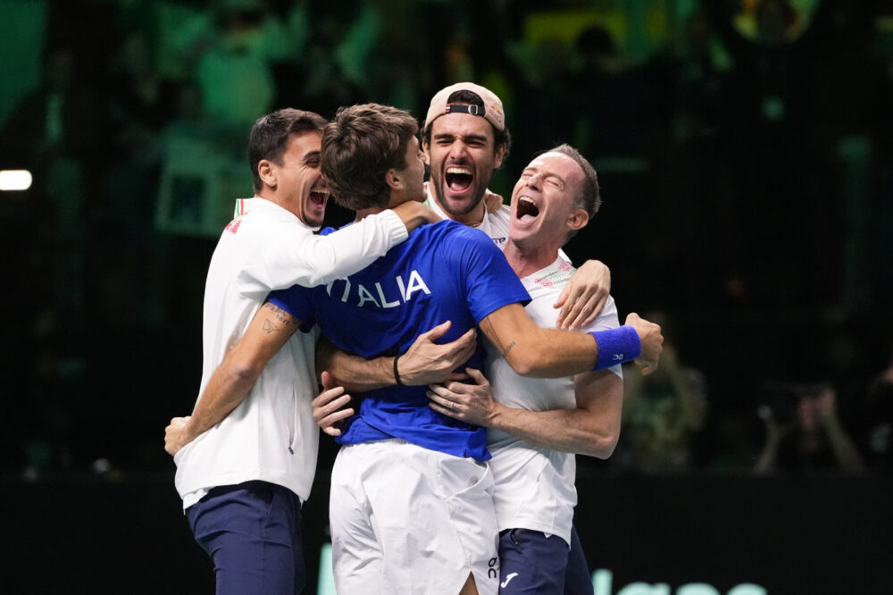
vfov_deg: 7.6
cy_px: 298
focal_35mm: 180
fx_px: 4463
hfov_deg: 11.4
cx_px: 446
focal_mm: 180
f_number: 3.2
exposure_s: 1/2500
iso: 6400
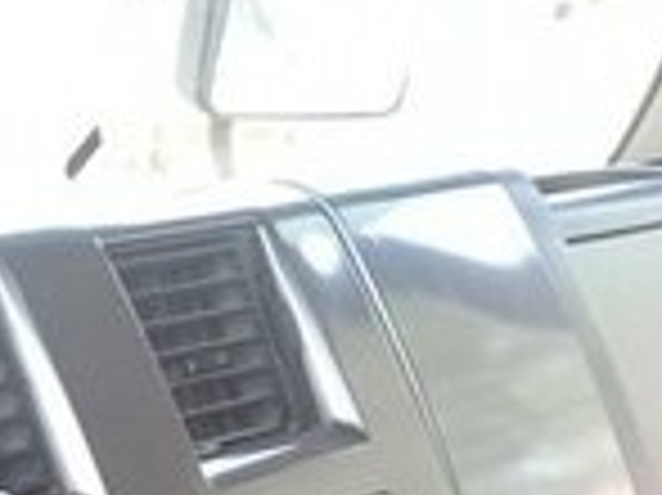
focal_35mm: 139
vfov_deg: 10.1
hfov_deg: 13.0
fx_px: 2656
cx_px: -504
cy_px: 866
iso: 64
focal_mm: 3.3
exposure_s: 1/50
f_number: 2.2
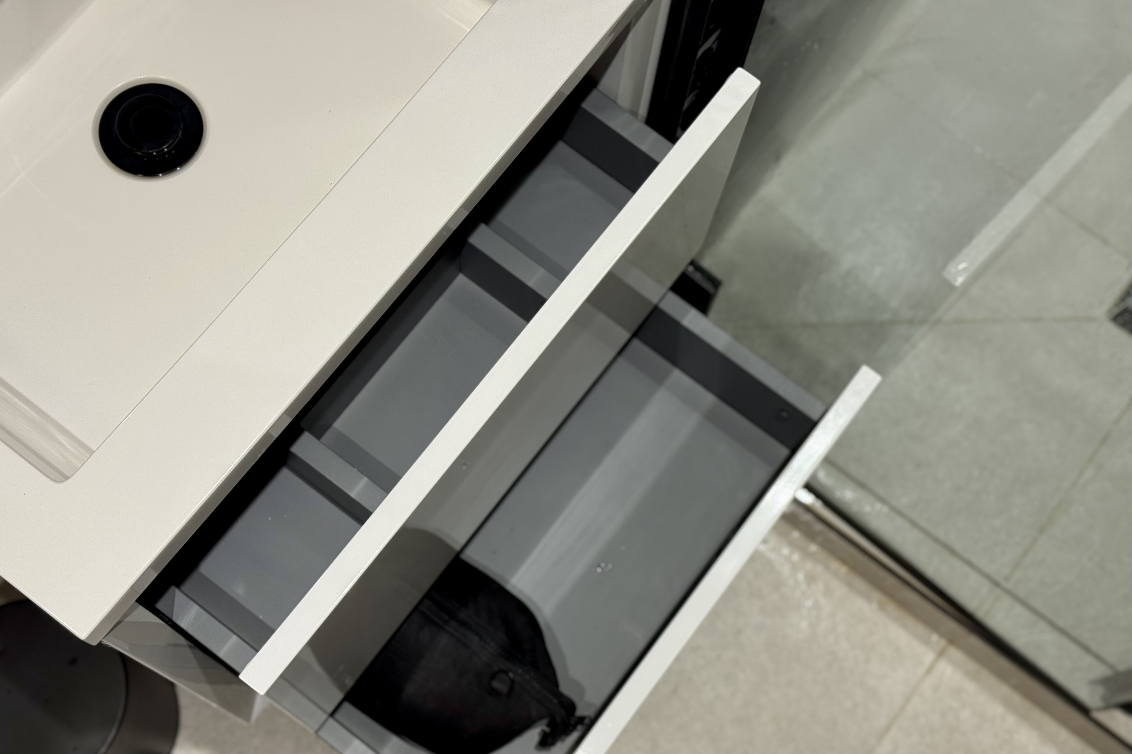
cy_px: 420
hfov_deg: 39.6
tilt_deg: -73.9
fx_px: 1572
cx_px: 565
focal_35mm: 50
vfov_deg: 27.0
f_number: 1.78
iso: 64
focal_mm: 6.76
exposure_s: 1/100
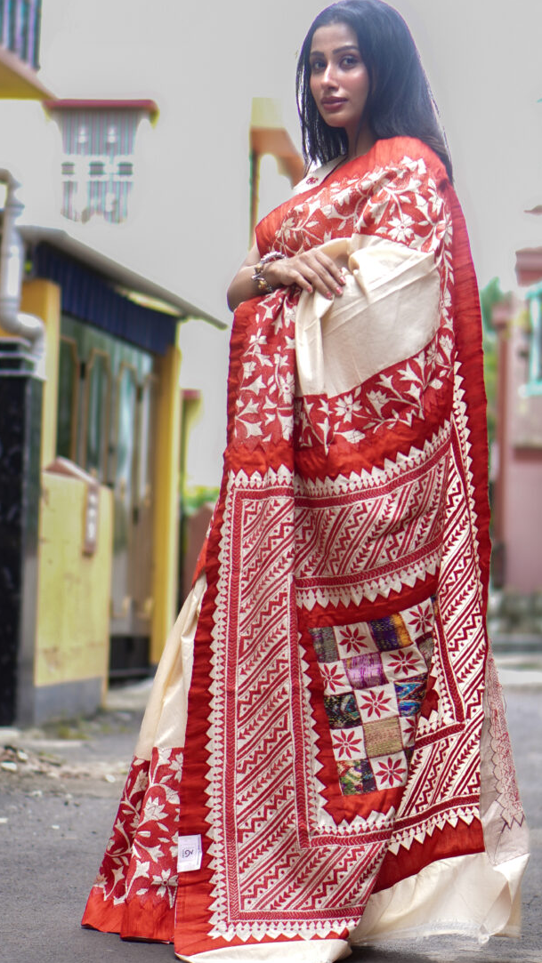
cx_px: 310
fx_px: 997
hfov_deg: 30.4
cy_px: 475
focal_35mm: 39
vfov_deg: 51.6
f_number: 8
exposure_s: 1/160
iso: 100
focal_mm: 35
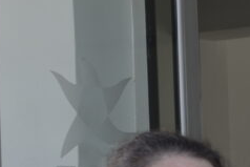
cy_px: 255
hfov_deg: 8.4
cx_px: 220
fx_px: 1702
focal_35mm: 245
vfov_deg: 5.6
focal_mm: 38
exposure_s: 1/160
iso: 100
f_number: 6.3
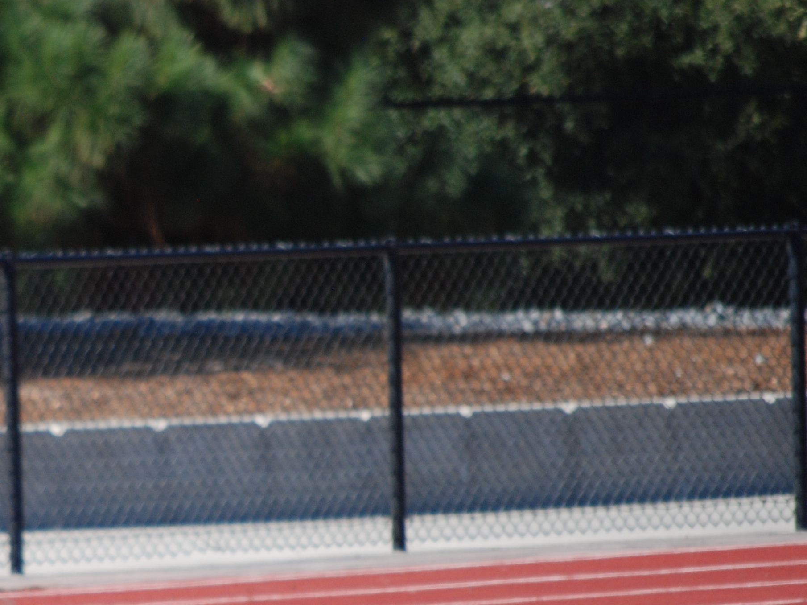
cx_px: 79
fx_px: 14405
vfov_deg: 2.4
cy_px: 551
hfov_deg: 3.2
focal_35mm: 618
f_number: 5.6
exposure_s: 1/800
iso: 400
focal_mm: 200
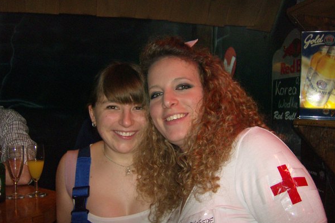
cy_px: 112
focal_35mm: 38
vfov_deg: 35.1
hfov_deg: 50.7
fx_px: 354
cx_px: 166
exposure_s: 1/60
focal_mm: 6
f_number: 2.8
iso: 200
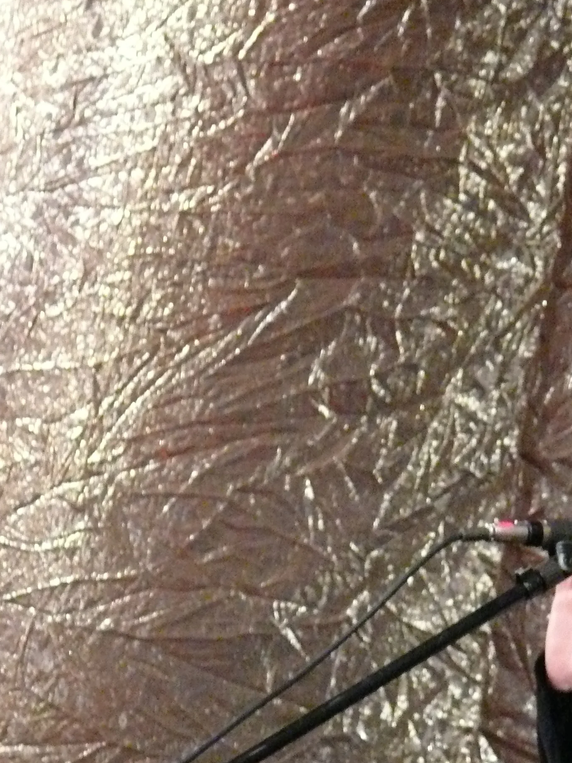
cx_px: 471
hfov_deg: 3.2
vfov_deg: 4.3
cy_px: 675
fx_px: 10245
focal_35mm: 465
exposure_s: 1/80
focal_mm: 49
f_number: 3.6
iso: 800
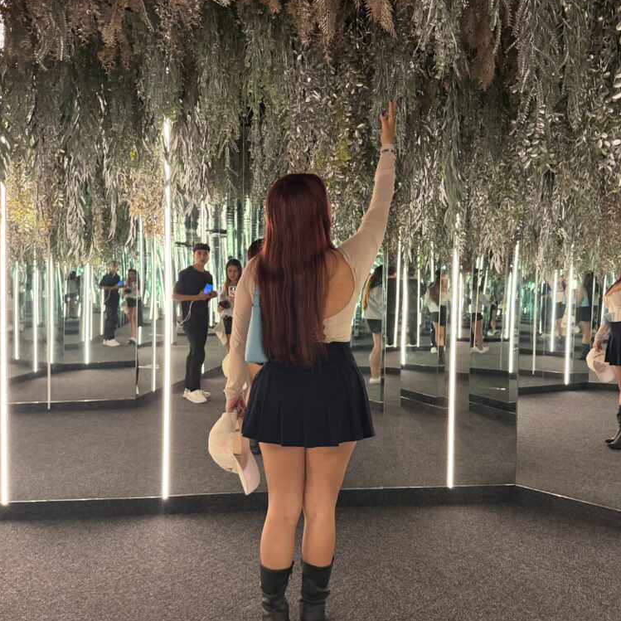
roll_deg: -2.4
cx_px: 317
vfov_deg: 55.6
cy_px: 321
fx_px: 589
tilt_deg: -2.0
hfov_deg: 55.6
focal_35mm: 29
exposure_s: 1/51
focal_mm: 6.76
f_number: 1.78
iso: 400
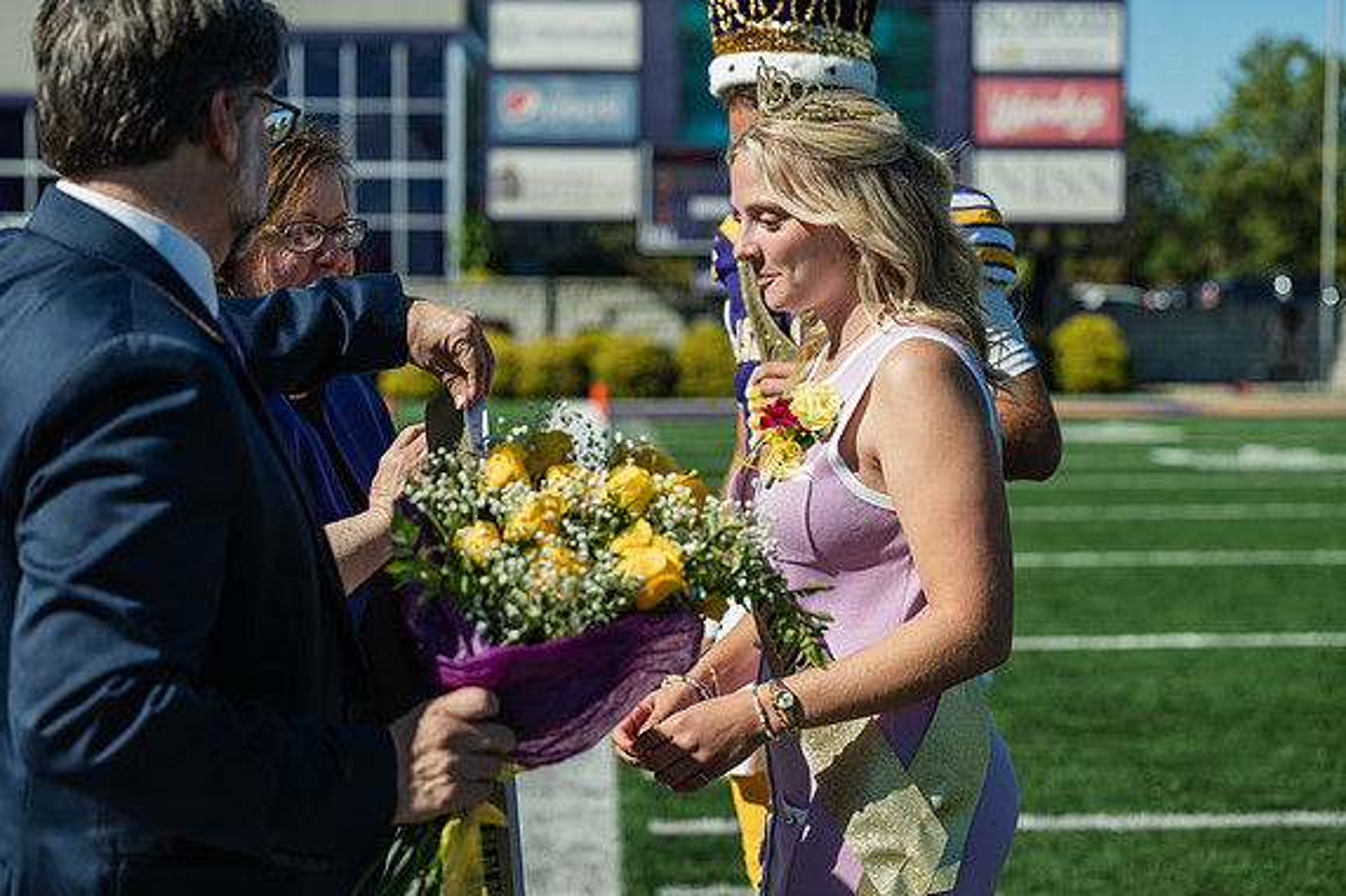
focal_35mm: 72
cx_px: 680
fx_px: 2691
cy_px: 453
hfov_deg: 28.1
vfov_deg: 18.9
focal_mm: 71
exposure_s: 1/1250
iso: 100
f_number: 3.5
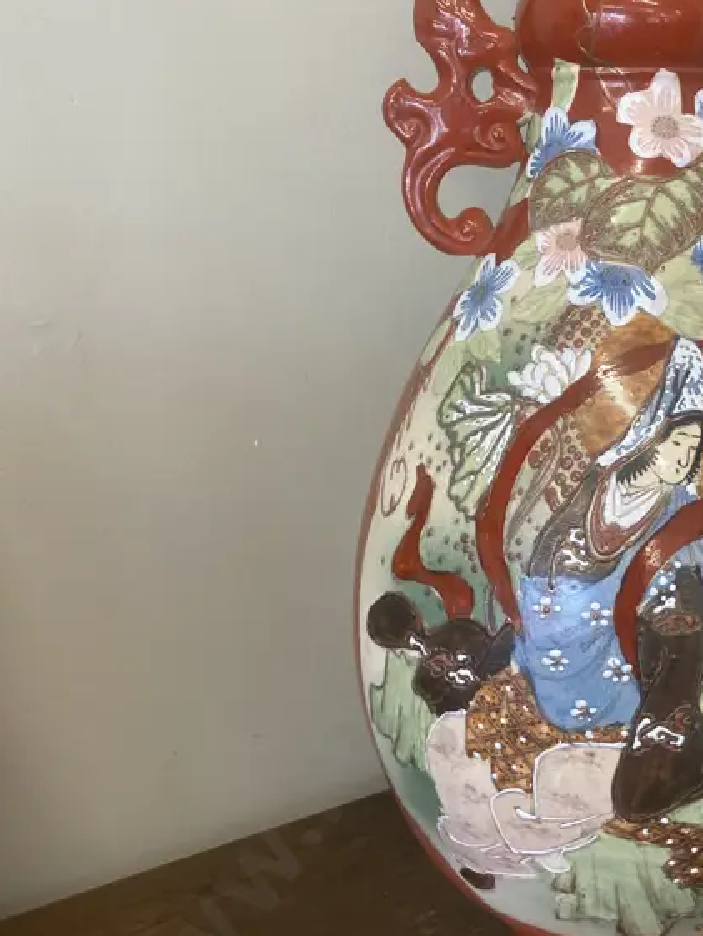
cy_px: 380
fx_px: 1380
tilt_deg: -8.6
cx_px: 630
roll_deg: -2.0
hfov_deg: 27.6
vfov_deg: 37.3
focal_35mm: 51
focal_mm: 3.99
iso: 64
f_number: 1.8
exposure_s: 1/100
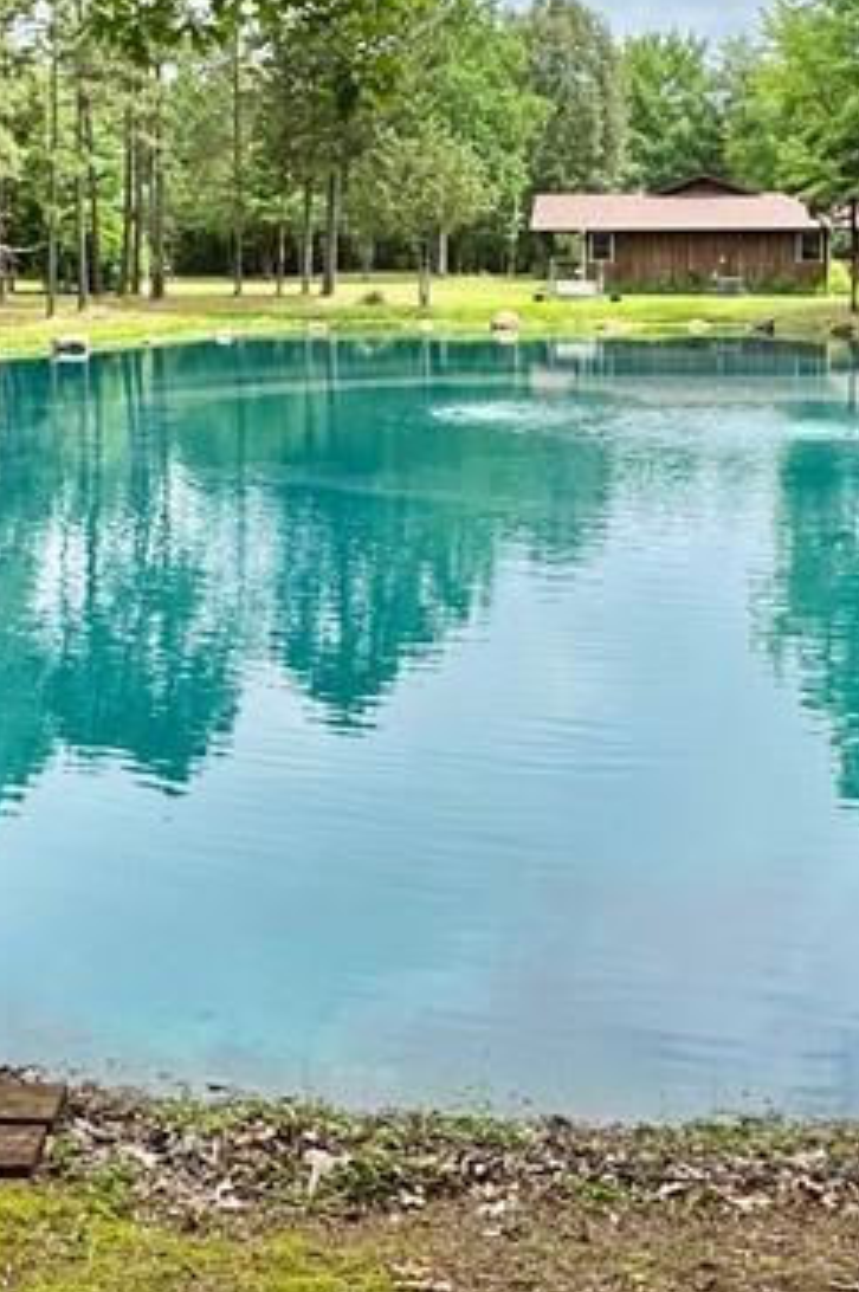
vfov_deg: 46.0
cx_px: 376
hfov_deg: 32.5
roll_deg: +0.0
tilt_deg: -4.6
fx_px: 1470
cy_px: 348
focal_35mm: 41
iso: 40
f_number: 2.2
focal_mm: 2.22
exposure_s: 1/687
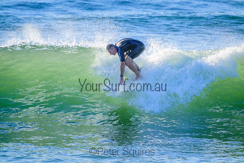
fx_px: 5423
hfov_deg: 2.6
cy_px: 82
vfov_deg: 1.7
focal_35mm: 800
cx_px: 122
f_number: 11
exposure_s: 1/2000
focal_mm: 800
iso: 1600
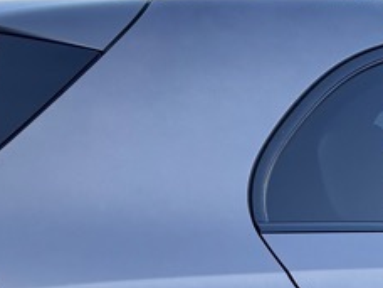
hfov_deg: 15.6
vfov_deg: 11.8
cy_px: 328
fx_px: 1361
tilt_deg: -7.5
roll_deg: +0.8
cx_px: 422
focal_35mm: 123
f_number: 1.78
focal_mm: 6.76
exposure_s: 1/792
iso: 80
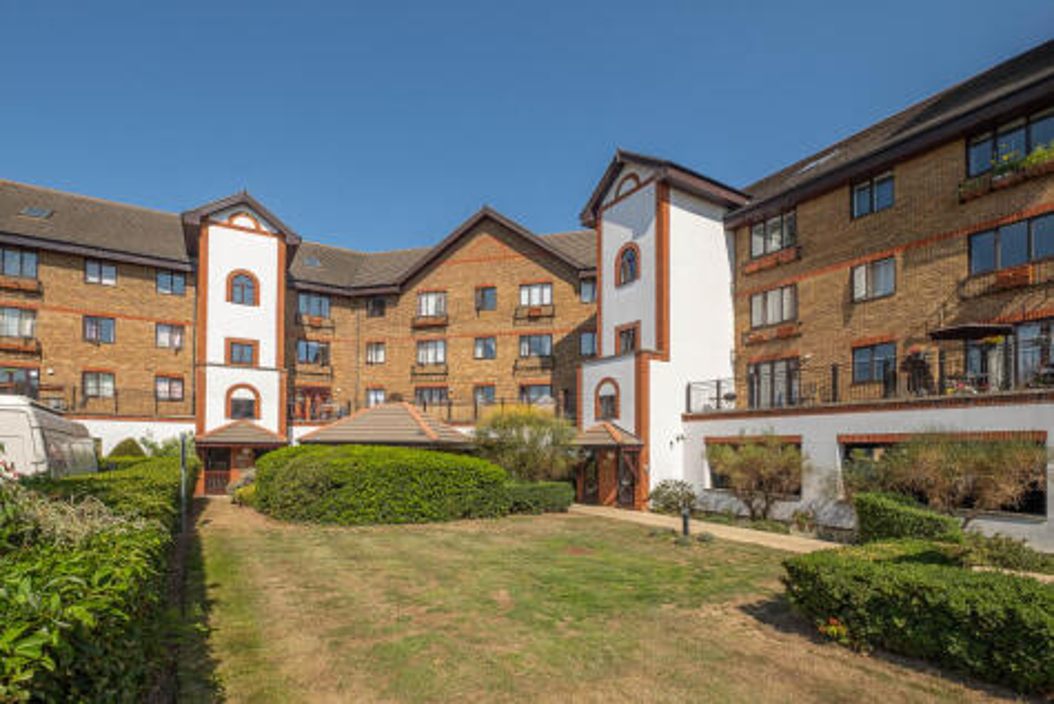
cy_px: 352
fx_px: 439
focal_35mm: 15
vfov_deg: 77.4
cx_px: 527
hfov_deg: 100.4
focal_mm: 10
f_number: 7.1
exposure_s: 1/800
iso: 400
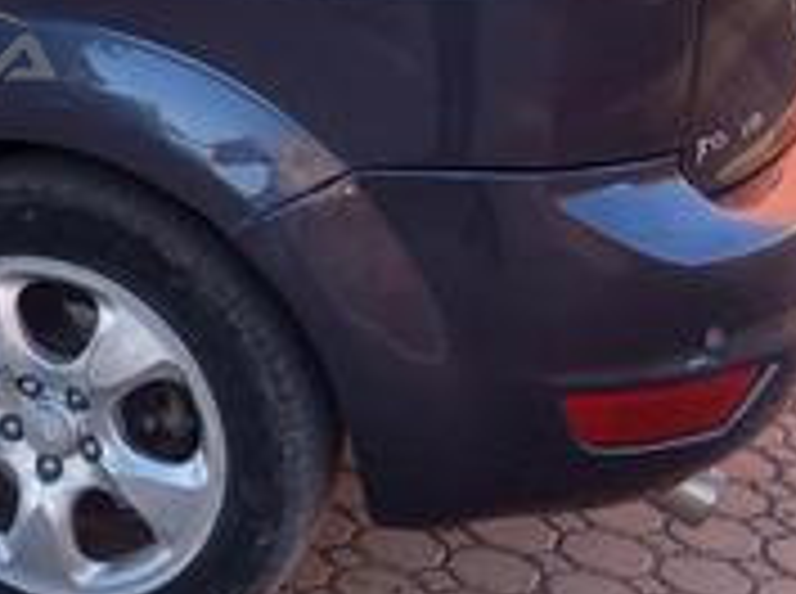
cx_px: -342
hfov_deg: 18.5
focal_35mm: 96
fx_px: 2203
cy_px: -11
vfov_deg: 15.1
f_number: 1.8
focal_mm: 3.98
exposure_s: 1/100
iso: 32
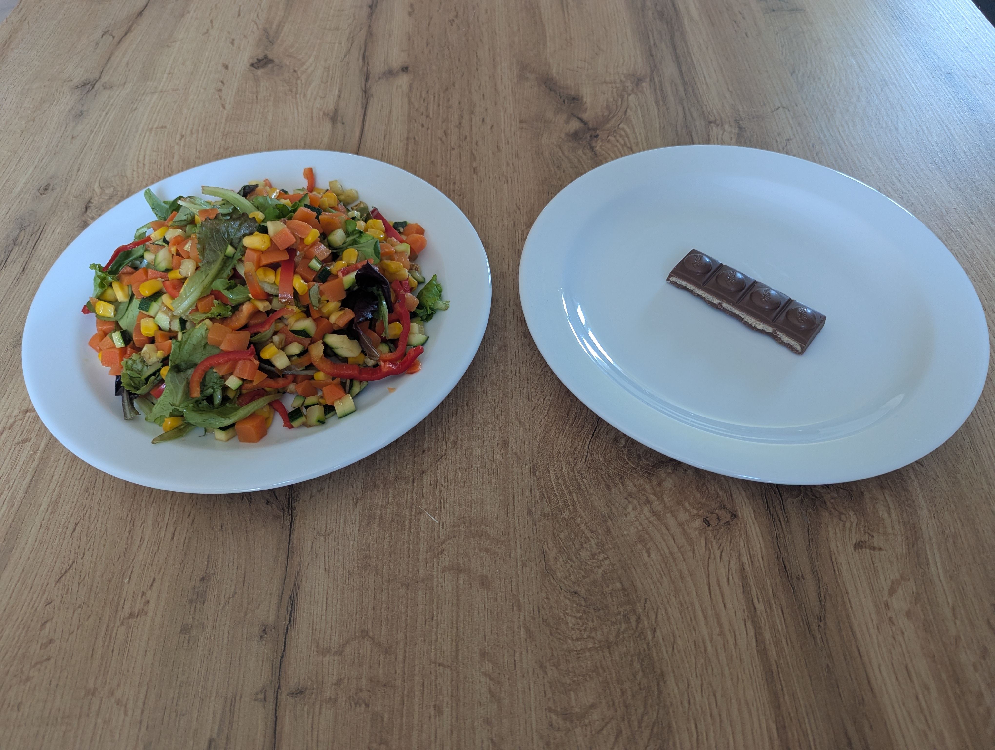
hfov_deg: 71.5
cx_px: 498
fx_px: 691
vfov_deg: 56.9
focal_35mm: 24
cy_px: 375
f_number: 1.85
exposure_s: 1/60.1
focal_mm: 6.81
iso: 239
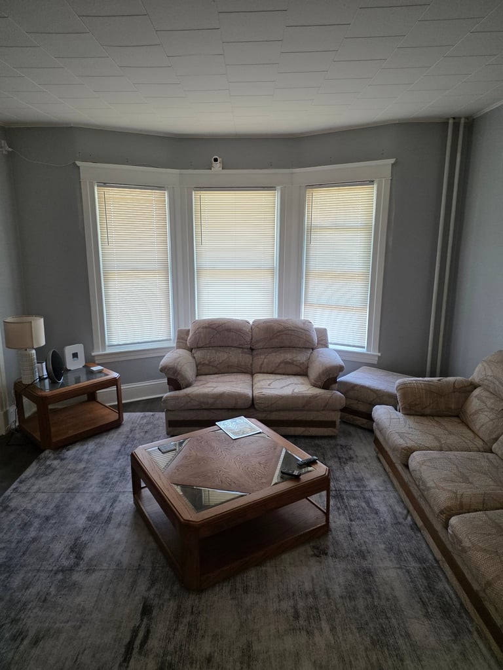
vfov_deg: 73.9
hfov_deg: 58.9
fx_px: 445
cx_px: 252
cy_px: 335
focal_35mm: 23
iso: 250
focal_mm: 6.25
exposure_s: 1/120
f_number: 1.7
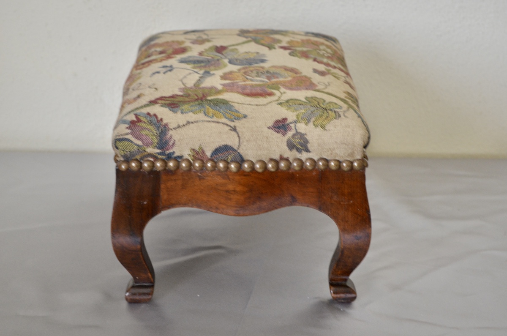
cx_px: 254
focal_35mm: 78
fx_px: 1096
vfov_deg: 17.4
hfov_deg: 26.0
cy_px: 168
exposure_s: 1/50
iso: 800
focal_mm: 52
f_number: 5.6
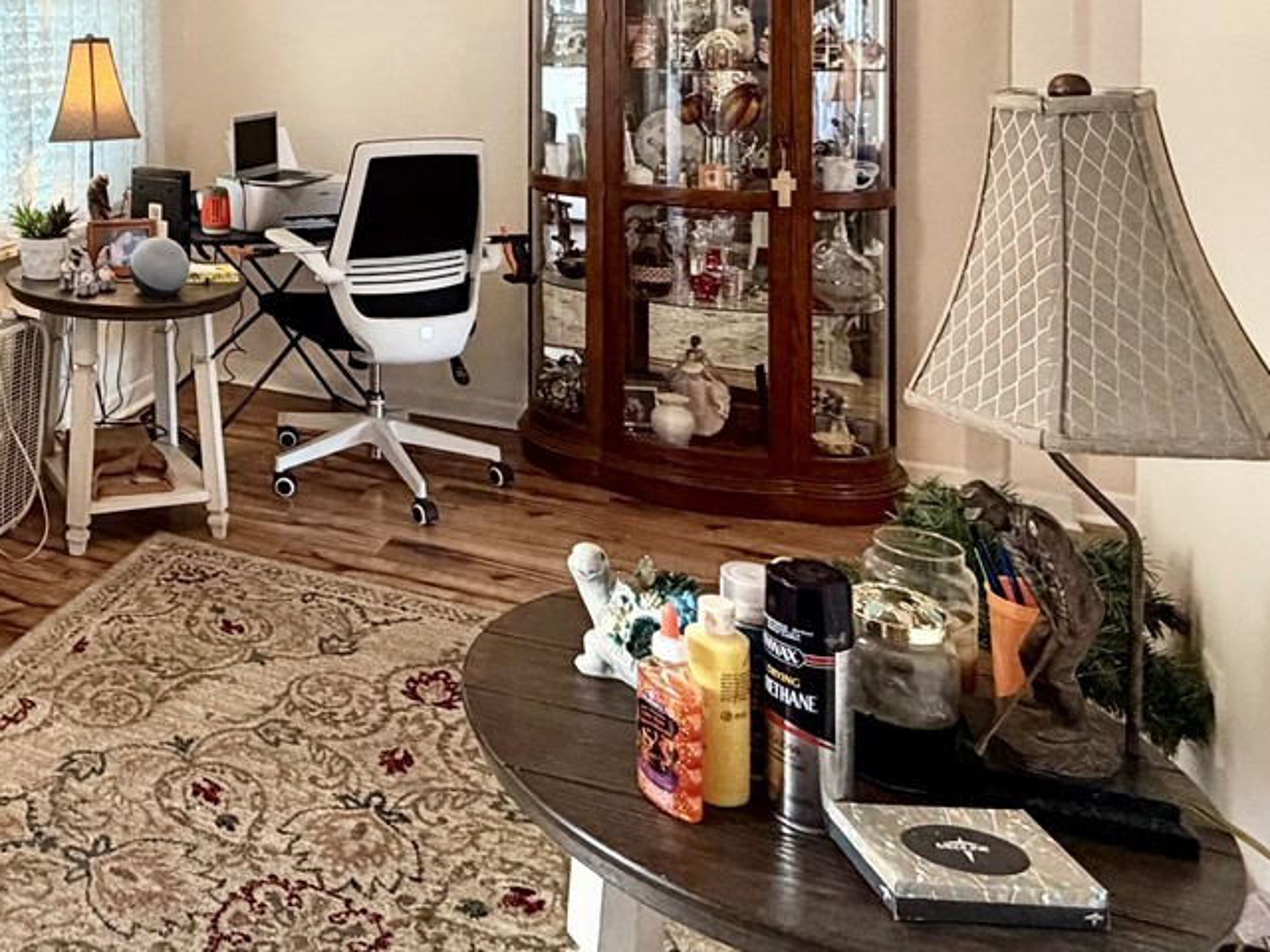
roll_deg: -0.3
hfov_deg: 46.5
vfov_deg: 36.8
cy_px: 16
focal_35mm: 35
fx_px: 1284
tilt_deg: -0.7
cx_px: 85
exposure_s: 1/60
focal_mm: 2.22
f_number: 2.2
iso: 320
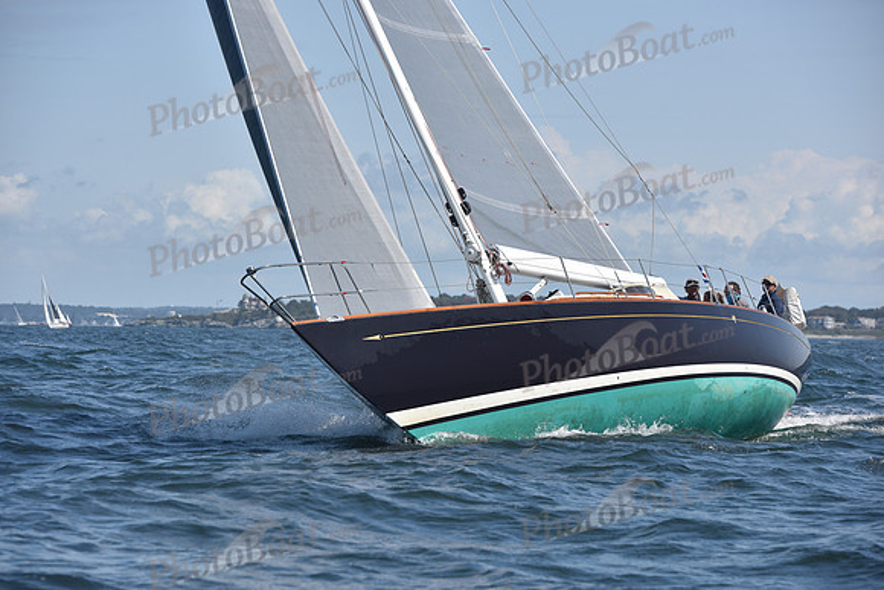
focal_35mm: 135
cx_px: 442
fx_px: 3316
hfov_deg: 15.2
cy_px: 295
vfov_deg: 10.2
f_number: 6.3
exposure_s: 1/1000
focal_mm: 135
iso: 250
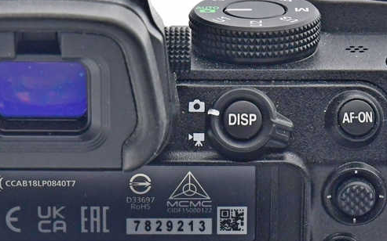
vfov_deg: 4.7
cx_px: 161
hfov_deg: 7.5
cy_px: 274
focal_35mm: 279
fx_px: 2942
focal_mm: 60
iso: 1250
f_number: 8
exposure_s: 1/125
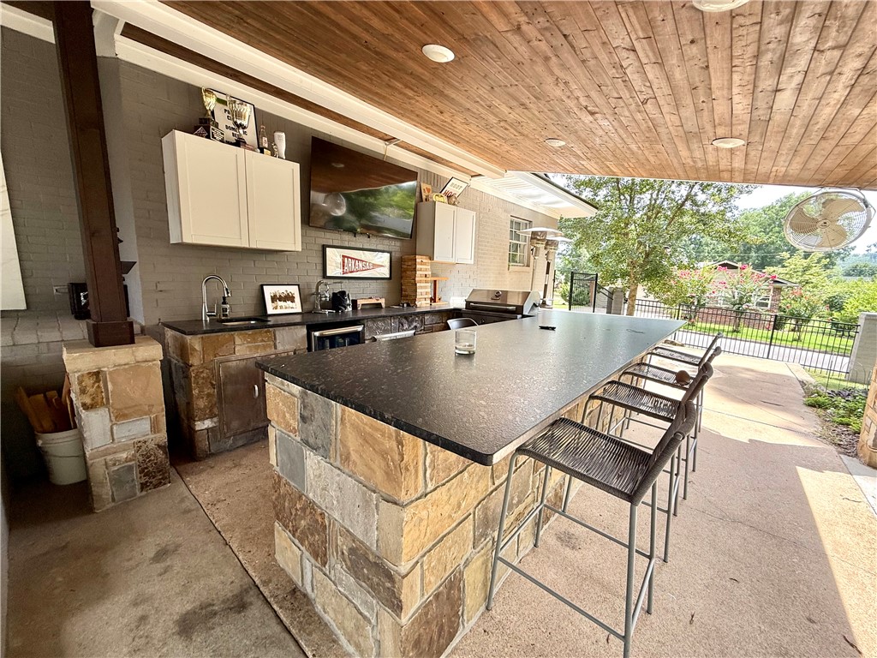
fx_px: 355
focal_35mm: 14
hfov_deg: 102.1
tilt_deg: -8.3
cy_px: 329
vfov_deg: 85.7
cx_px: 438
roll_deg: -1.6
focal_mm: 2.22
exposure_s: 1/125
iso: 64
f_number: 2.2
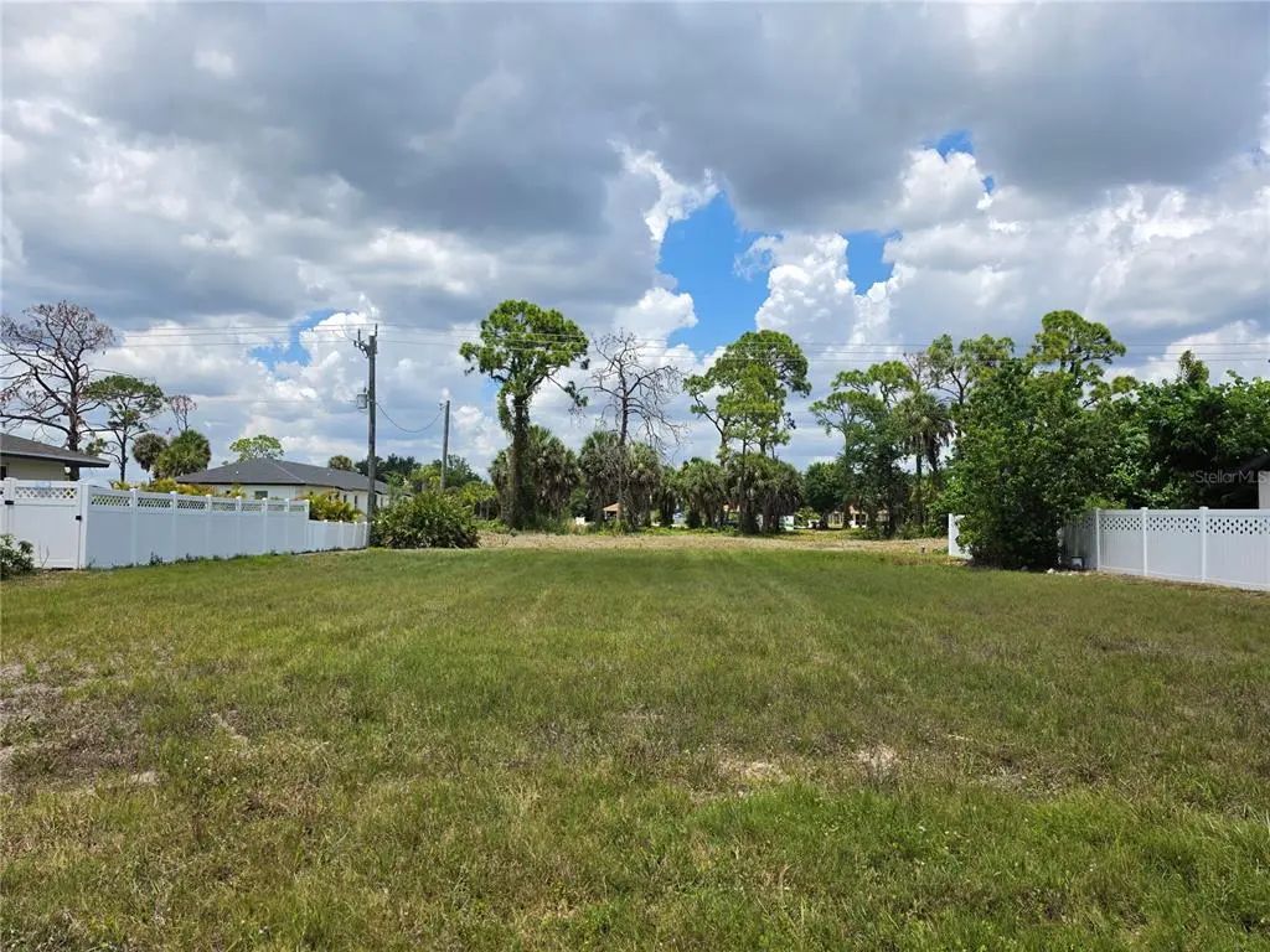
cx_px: 635
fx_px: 844
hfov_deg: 73.9
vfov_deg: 58.9
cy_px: 476
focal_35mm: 23
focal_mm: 6.5
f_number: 1.4
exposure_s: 1/7939
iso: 64
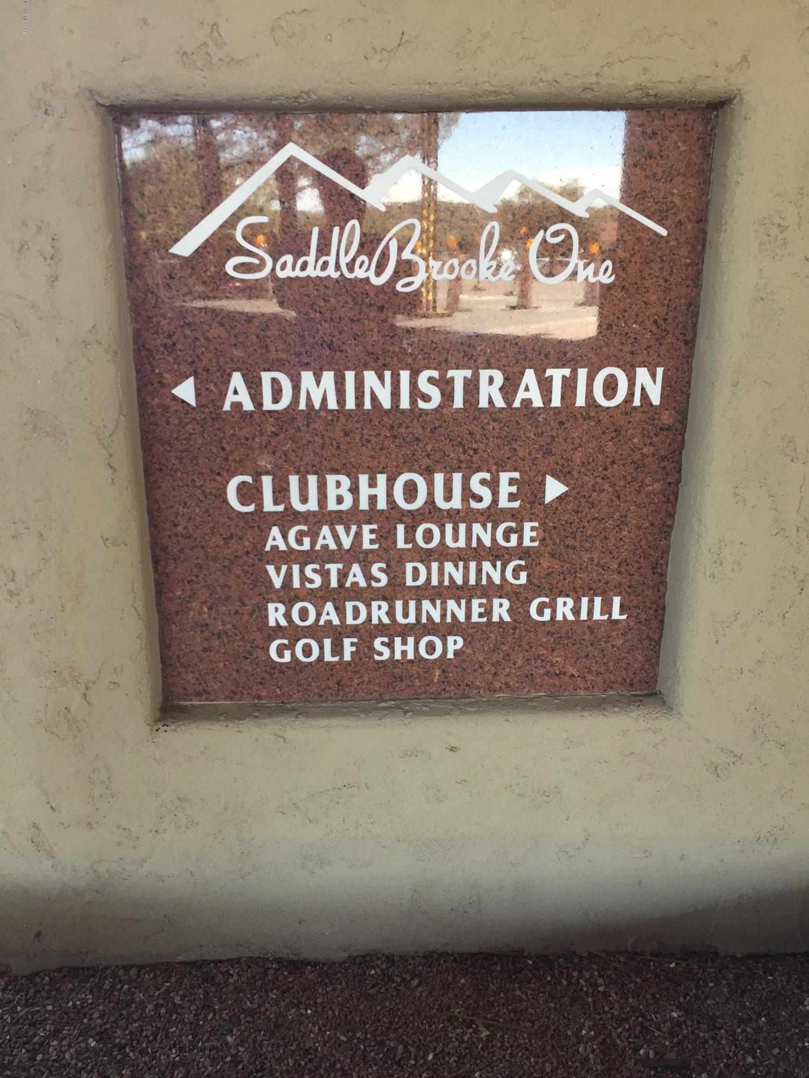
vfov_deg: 61.7
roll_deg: +0.0
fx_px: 904
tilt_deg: -16.9
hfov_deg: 48.2
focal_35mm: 29
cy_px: 539
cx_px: 404
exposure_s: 1/120
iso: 50
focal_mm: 4.15
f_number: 2.2
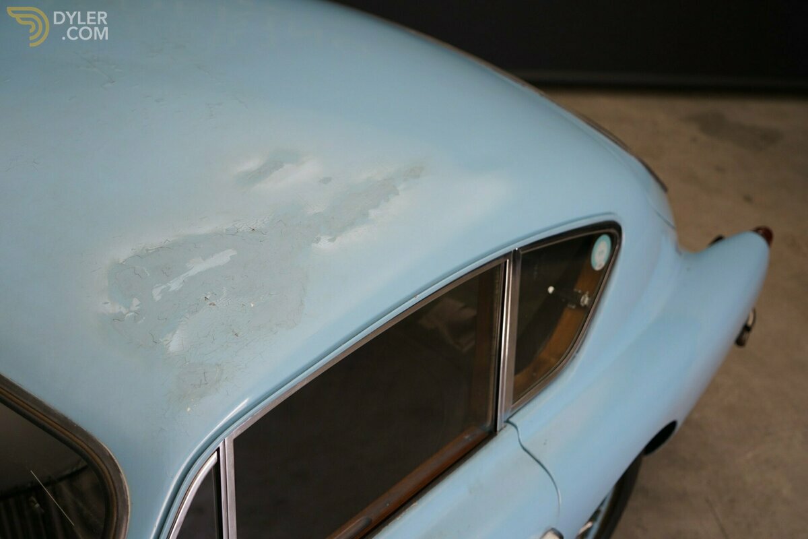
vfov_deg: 31.9
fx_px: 943
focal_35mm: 42
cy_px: 270
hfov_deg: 46.4
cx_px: 404
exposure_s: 1/160
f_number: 4
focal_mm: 42
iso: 640
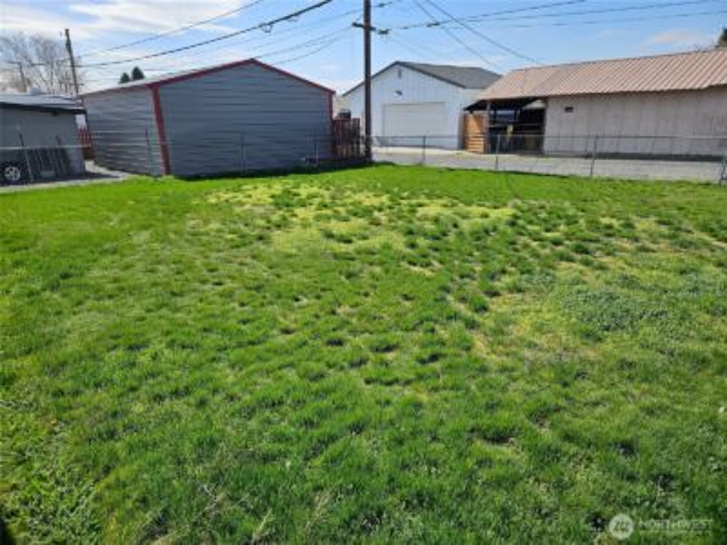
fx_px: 483
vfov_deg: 58.9
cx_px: 364
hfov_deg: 73.9
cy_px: 272
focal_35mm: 23
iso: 25
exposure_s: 1/1951
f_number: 1.8
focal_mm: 5.4
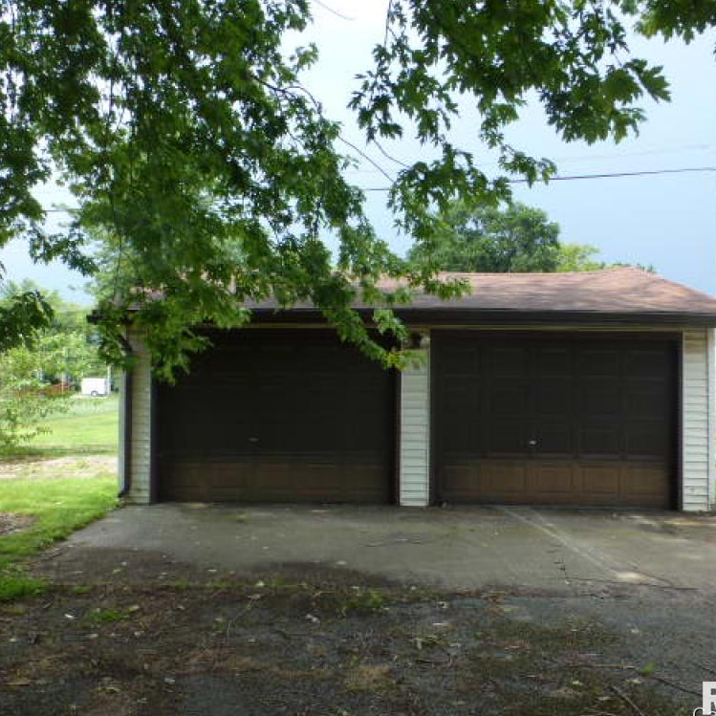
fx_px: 679
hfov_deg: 55.6
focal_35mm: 29
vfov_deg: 55.6
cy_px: 363
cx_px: 358
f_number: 4
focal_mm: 4.3
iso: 100
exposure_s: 1/250
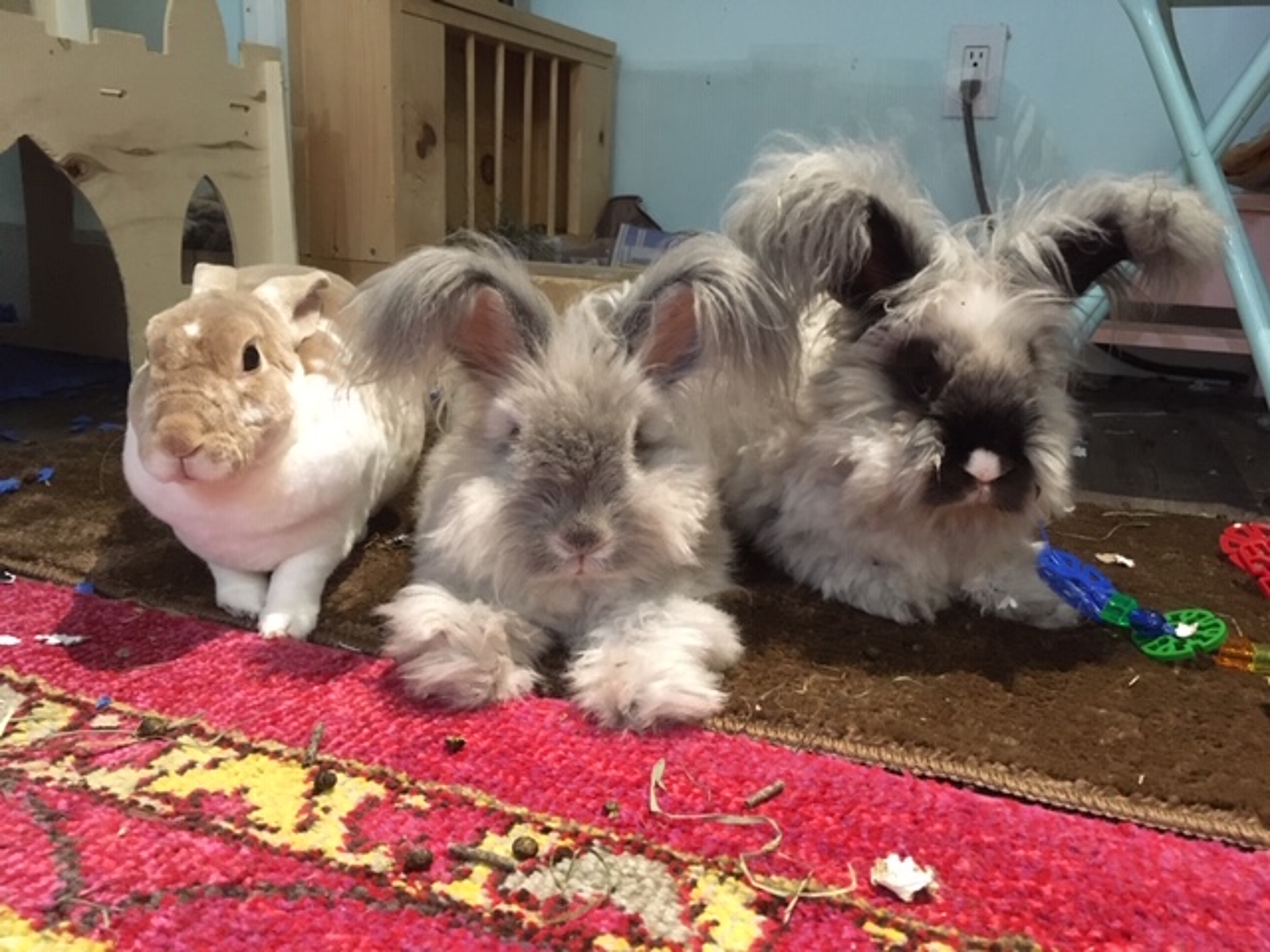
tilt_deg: -14.2
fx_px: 1064
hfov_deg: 61.7
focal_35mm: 29
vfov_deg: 48.2
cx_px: 635
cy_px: 476
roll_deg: -3.2
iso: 250
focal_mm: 4.15
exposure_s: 1/15
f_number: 2.2
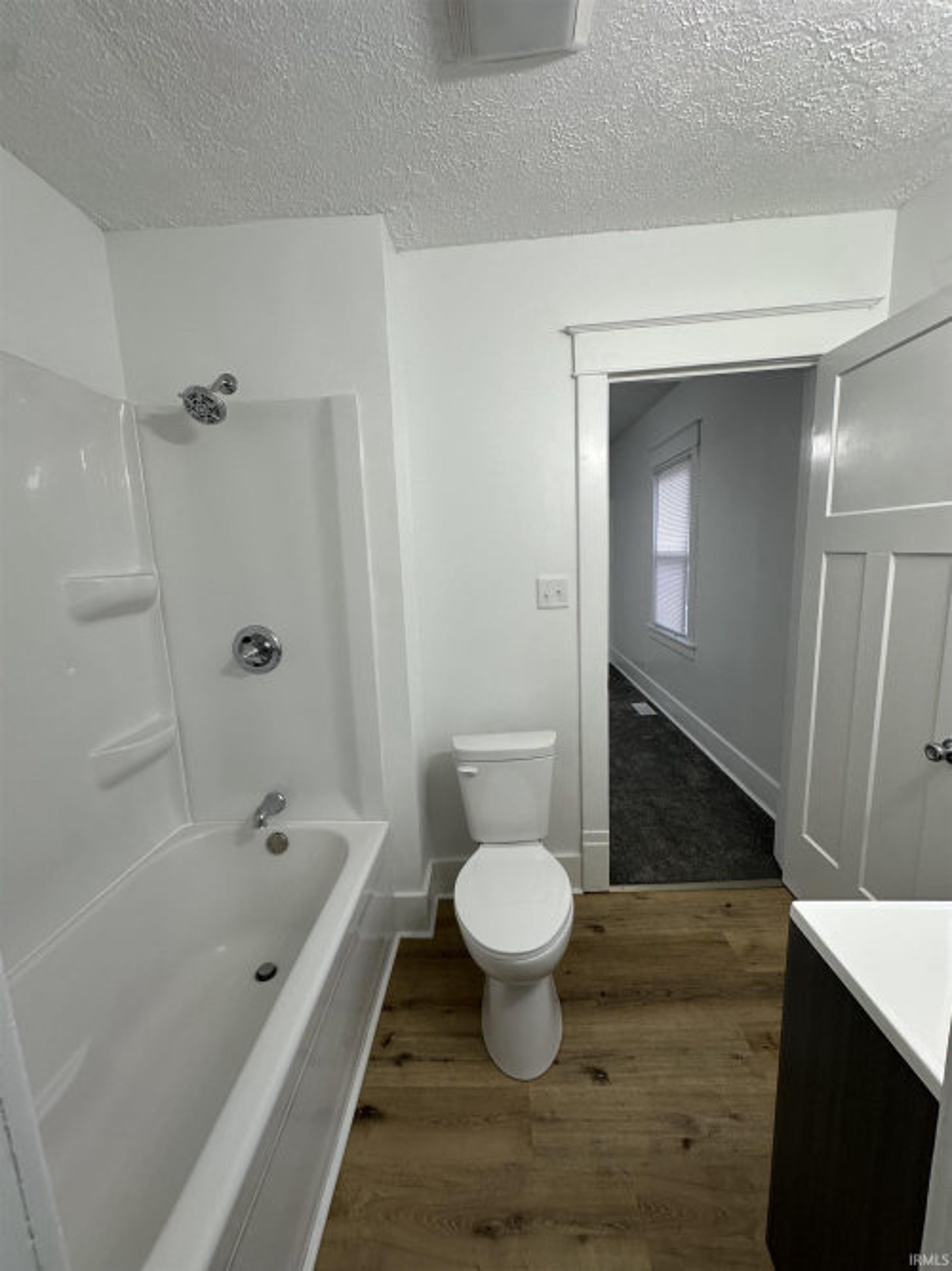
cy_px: 636
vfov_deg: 102.1
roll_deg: +1.6
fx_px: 514
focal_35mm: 14
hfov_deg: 85.7
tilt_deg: -6.7
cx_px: 476
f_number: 2.2
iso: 50
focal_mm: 2.22
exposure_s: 1/120
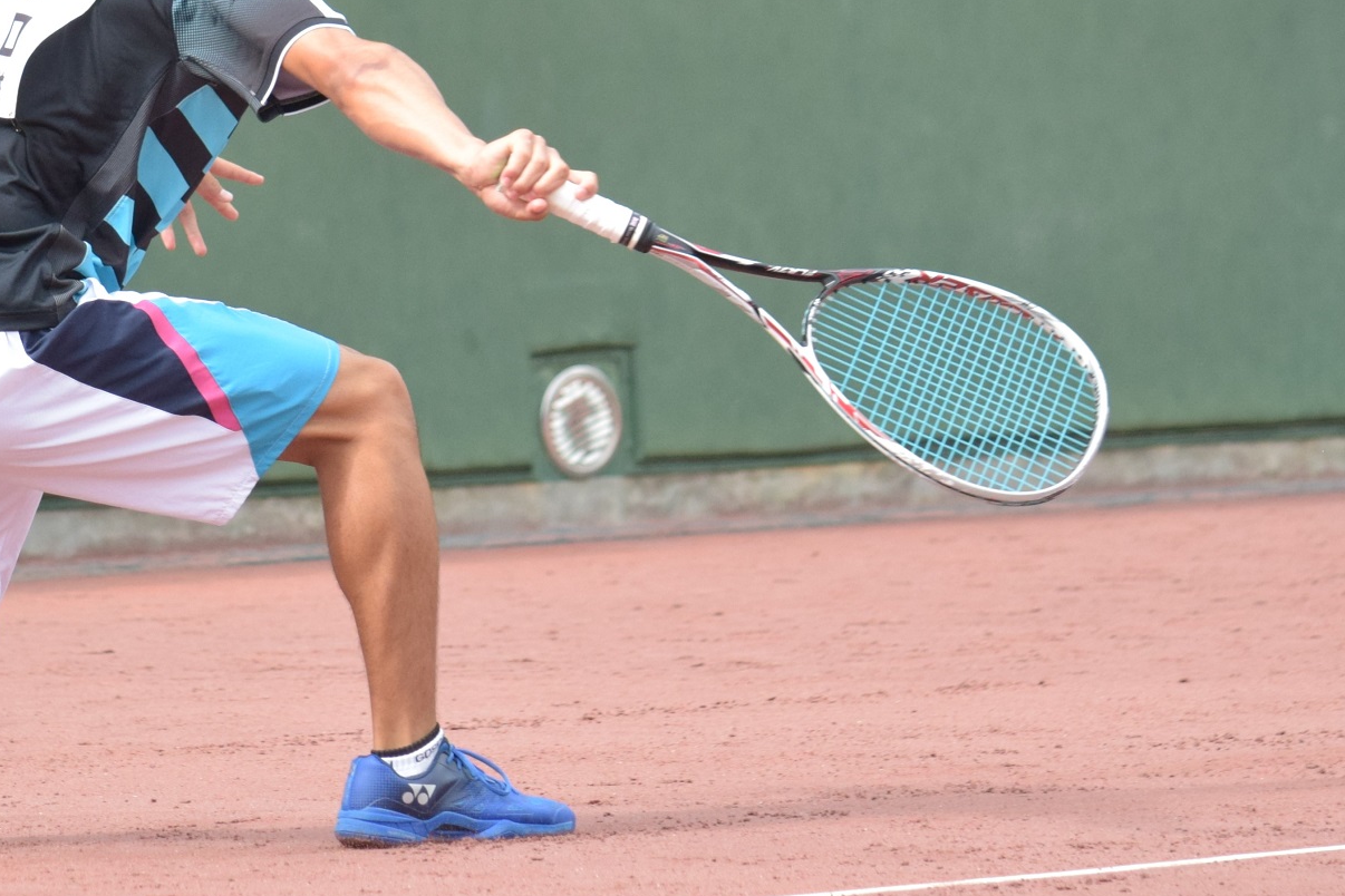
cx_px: 374
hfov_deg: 6.6
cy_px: 264
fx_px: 11612
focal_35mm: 311
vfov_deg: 4.4
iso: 1000
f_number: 4.8
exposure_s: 1/2000
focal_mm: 125
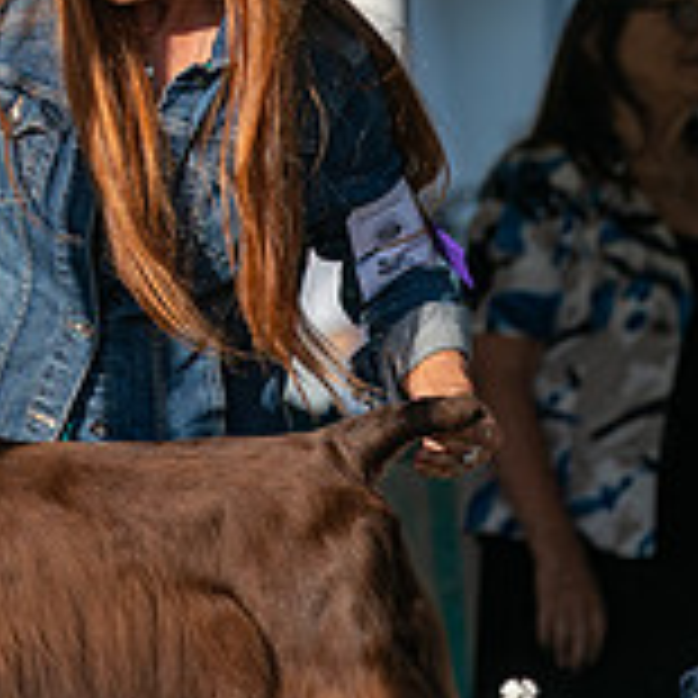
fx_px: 15559
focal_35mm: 682
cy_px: 59
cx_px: -142
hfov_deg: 2.6
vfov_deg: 2.6
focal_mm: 184
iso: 125
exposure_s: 1/1250
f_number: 4.5
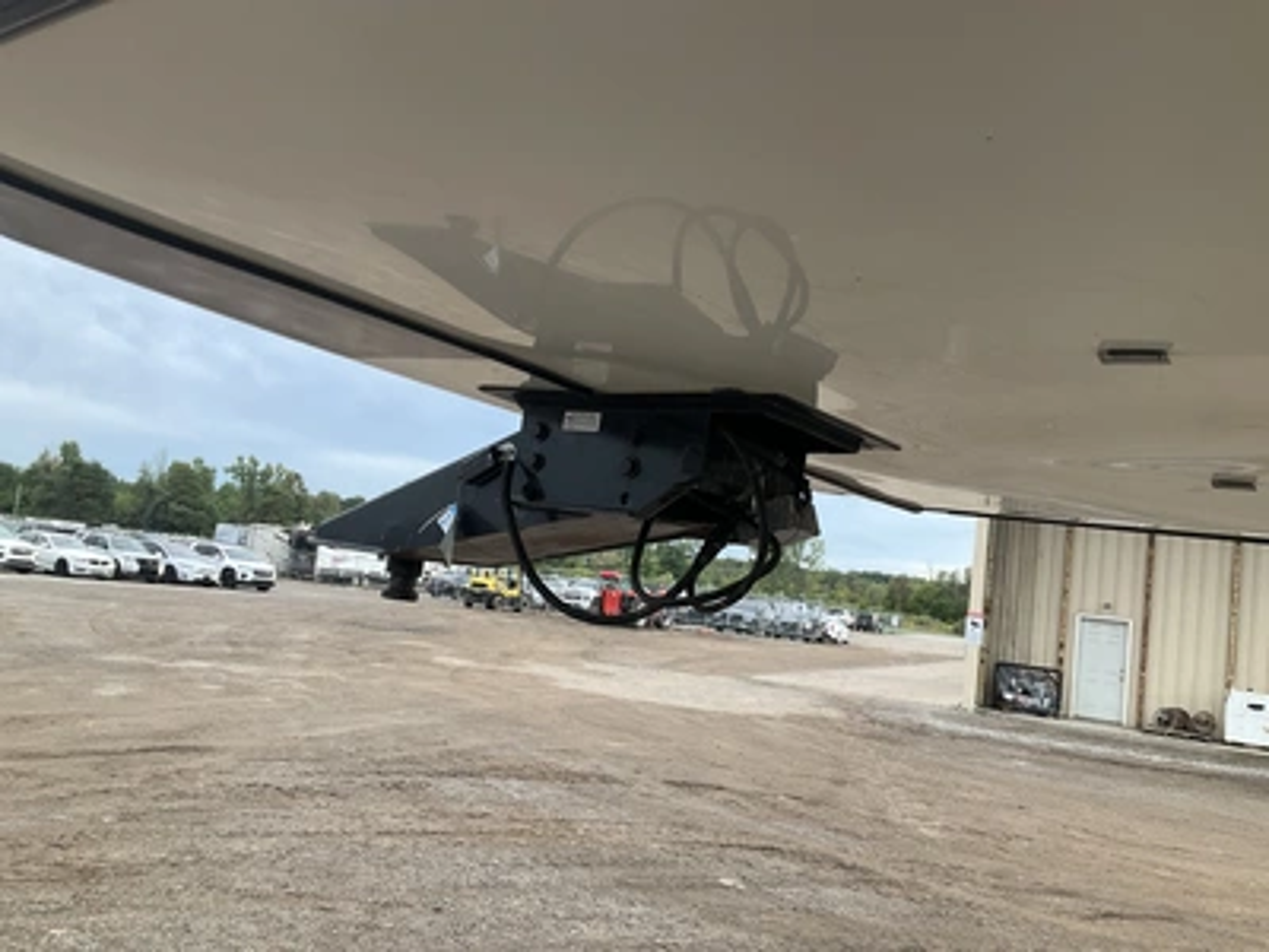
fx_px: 1063
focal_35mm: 29
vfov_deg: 48.2
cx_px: 634
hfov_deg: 61.7
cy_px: 476
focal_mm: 3
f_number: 1.8
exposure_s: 1/122
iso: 25
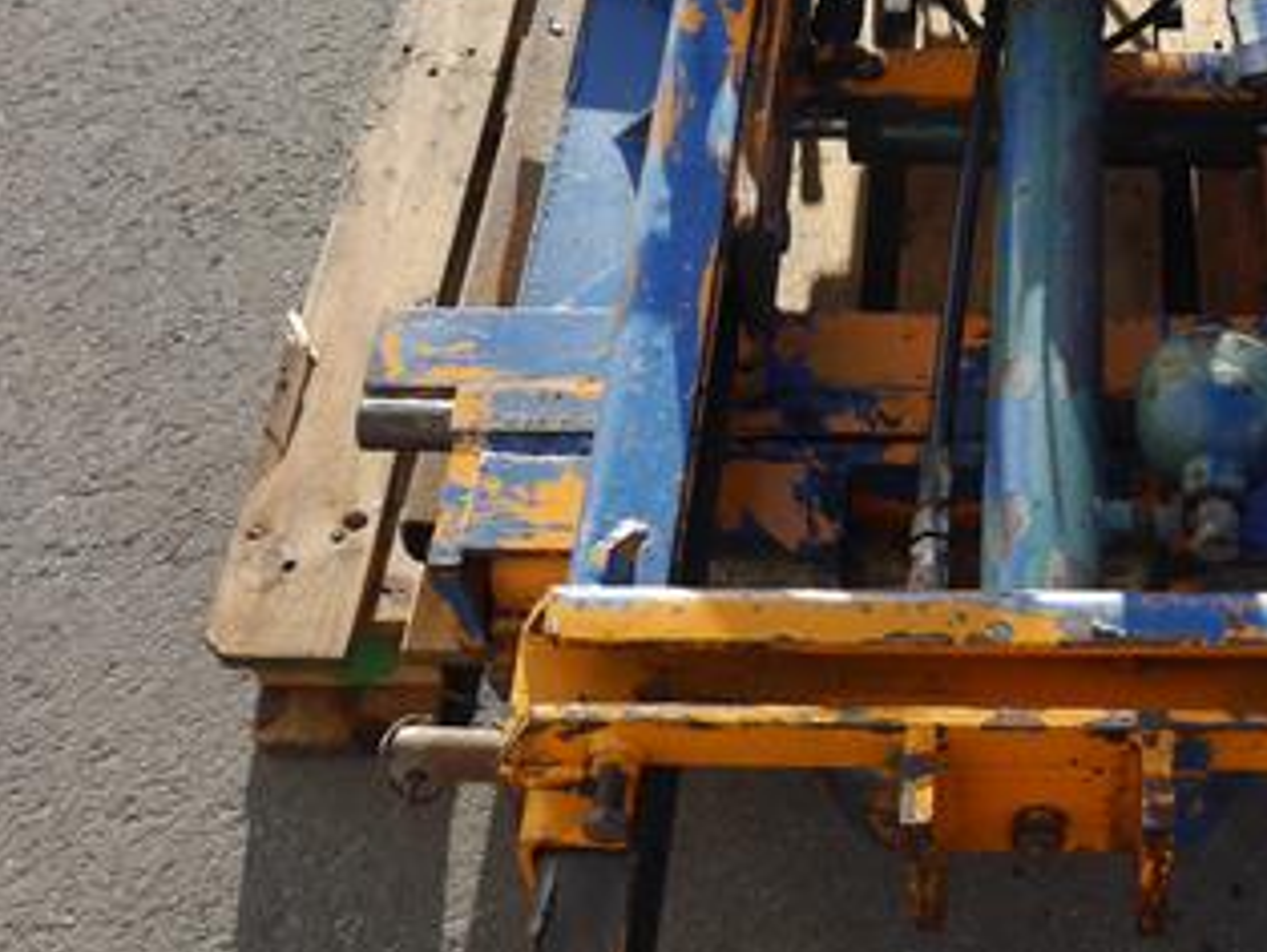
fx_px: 2234
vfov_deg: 24.0
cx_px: 1075
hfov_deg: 30.6
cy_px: 335
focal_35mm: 61
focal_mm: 15
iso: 160
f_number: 6.3
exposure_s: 1/320
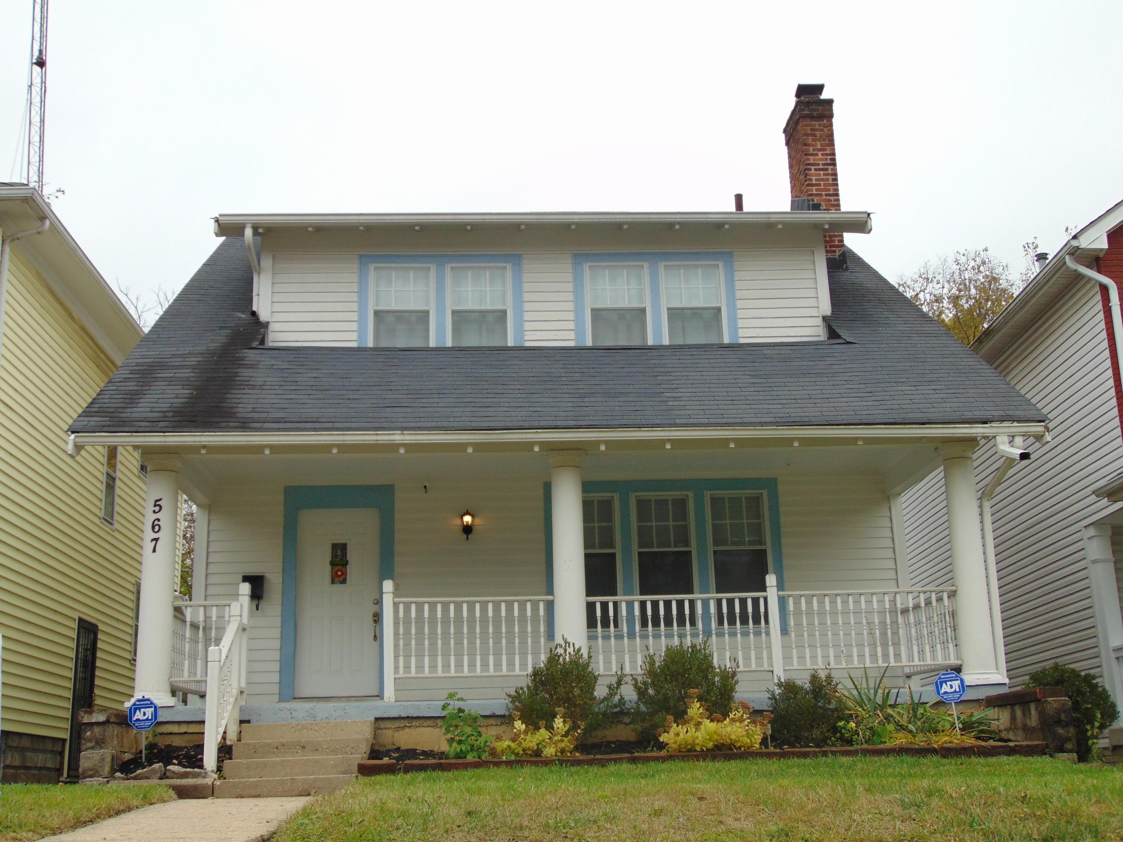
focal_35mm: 42
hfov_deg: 44.8
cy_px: 421
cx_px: 562
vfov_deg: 34.3
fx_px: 1363
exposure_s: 1/250
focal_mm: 7.6
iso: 80
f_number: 3.3
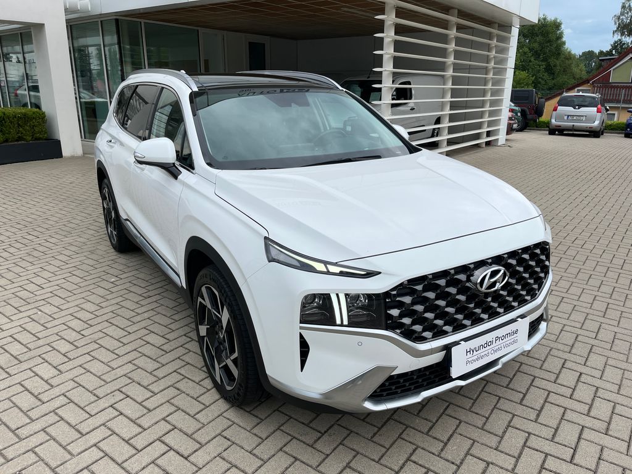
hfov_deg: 67.3
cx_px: 316
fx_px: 475
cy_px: 237
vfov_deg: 53.1
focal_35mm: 26
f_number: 1.6
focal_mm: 5.1
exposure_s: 1/3745
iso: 50
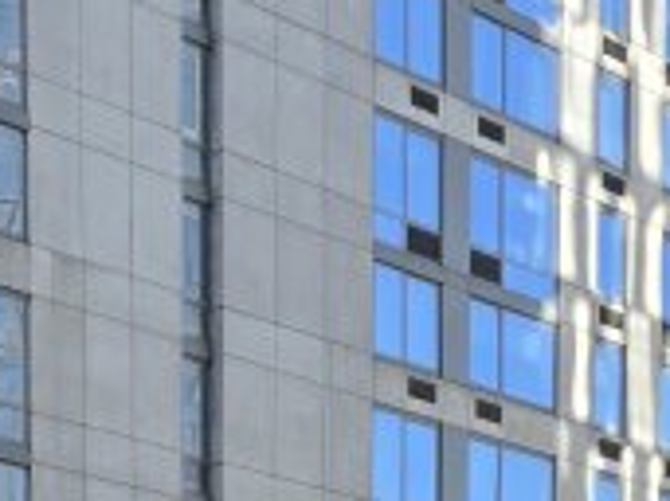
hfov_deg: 15.7
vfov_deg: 10.2
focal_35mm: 121
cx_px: -114
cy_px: 1290
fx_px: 2340
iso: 16
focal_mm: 6.3
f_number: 1.7
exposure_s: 1/180
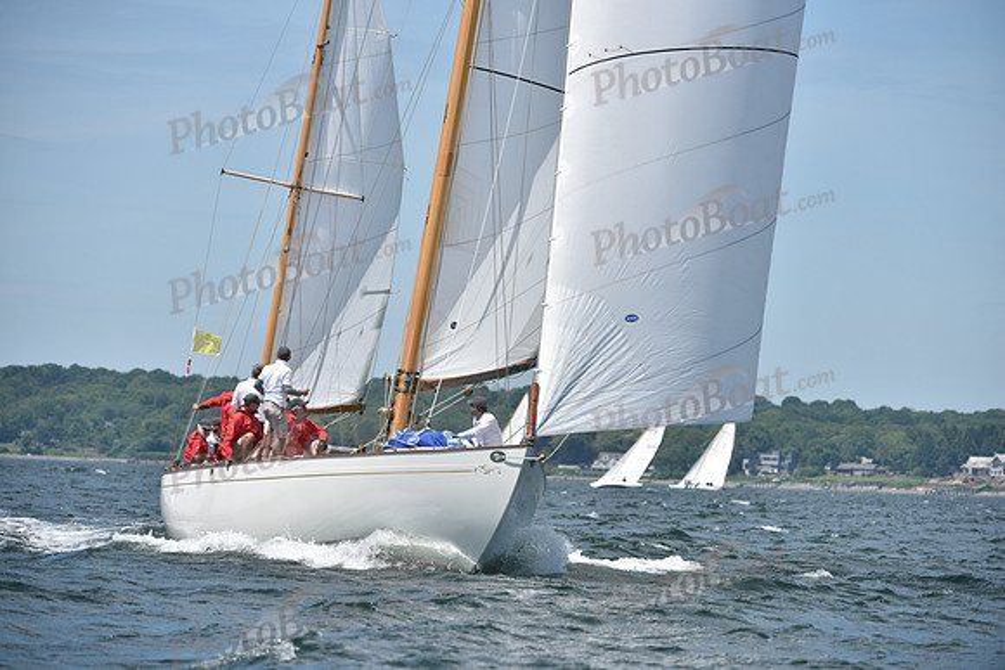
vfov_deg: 5.7
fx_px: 6701
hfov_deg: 8.6
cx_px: 502
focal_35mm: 240
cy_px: 335
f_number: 5.6
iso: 250
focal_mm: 240
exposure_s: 1/1600
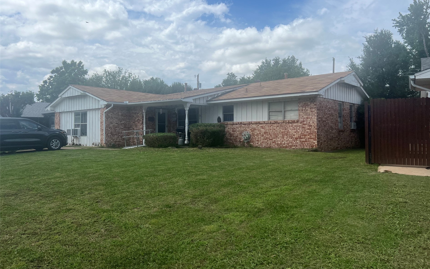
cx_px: 218
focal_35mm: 28
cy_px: 121
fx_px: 328
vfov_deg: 44.5
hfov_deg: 66.5
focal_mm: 5.7
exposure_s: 1/6579
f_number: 1.5
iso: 50
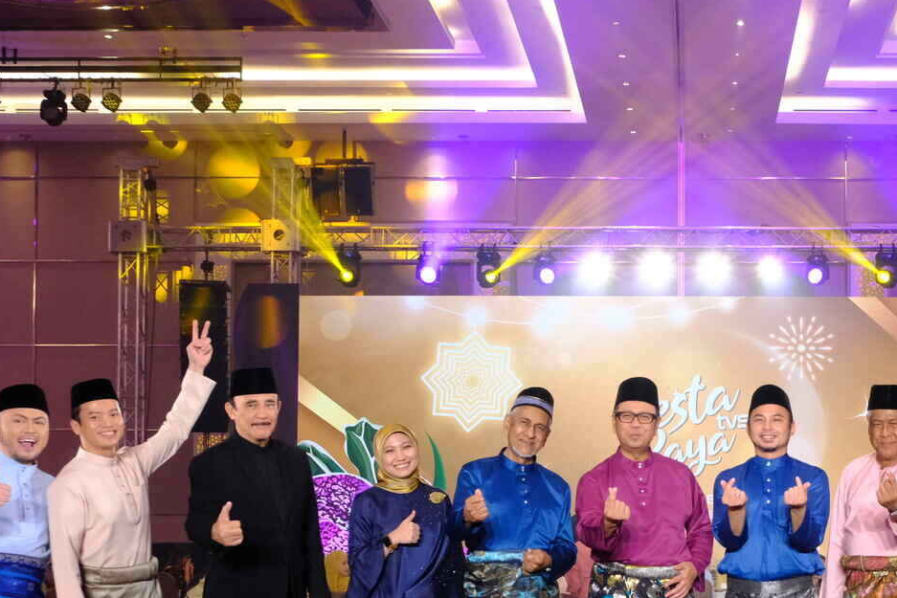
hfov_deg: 34.7
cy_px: 493
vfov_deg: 23.8
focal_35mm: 56
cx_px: 696
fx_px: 1395
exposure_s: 1/100
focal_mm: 18.2
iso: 1600
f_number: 5
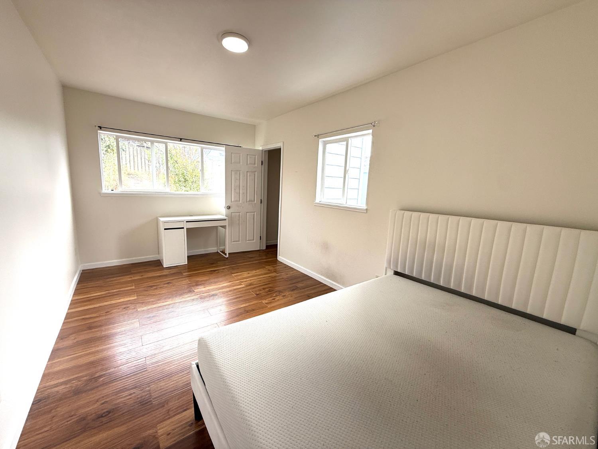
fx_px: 242
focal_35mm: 14
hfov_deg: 102.1
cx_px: 299
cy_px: 224
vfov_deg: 85.7
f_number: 2.2
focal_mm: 2.22
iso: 50
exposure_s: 1/130
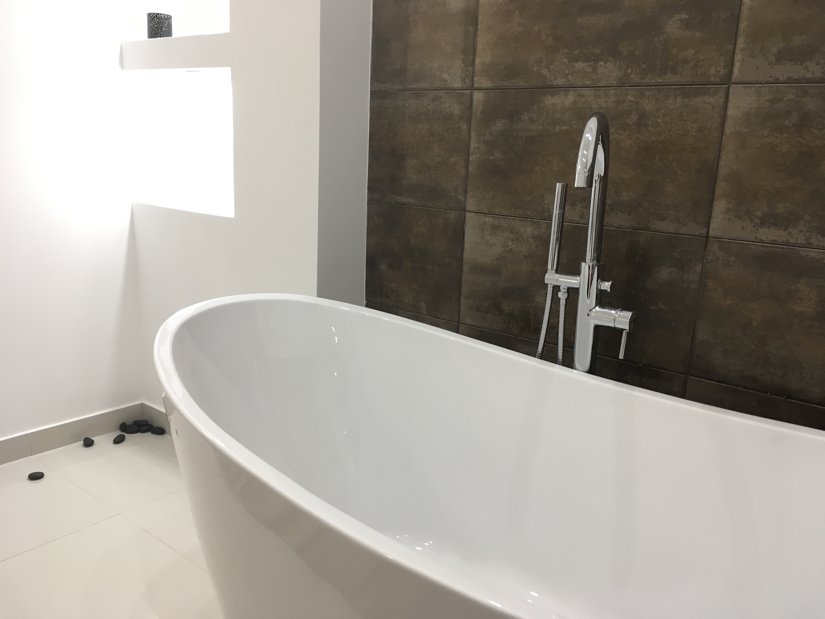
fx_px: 691
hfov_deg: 61.7
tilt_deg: -13.1
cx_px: 412
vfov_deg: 48.2
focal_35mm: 29
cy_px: 310
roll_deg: -0.4
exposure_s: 1/33
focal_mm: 4.15
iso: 80
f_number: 2.2
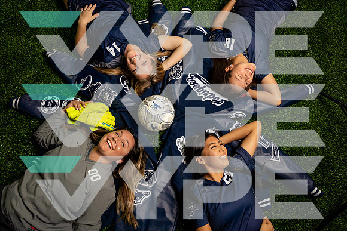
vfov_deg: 53.2
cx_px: 174
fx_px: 231
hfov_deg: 73.7
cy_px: 116
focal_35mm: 24
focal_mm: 24
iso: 500
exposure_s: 1/200
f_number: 8
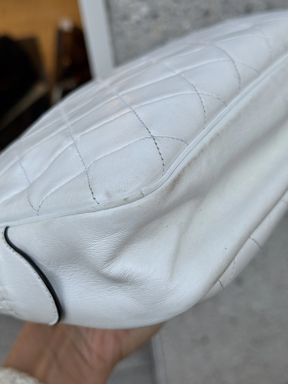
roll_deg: +8.2
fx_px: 532
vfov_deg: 39.7
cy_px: 192
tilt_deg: -42.7
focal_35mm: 48
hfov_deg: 30.3
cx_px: 144
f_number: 1.78
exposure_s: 1/50
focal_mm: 6.76
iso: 100
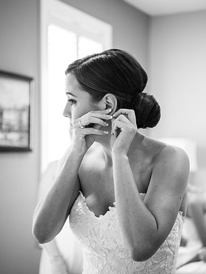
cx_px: 104
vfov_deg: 25.3
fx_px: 611
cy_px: 132
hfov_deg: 19.1
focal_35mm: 77
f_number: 2.8
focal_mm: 70
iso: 2000
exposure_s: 1/100
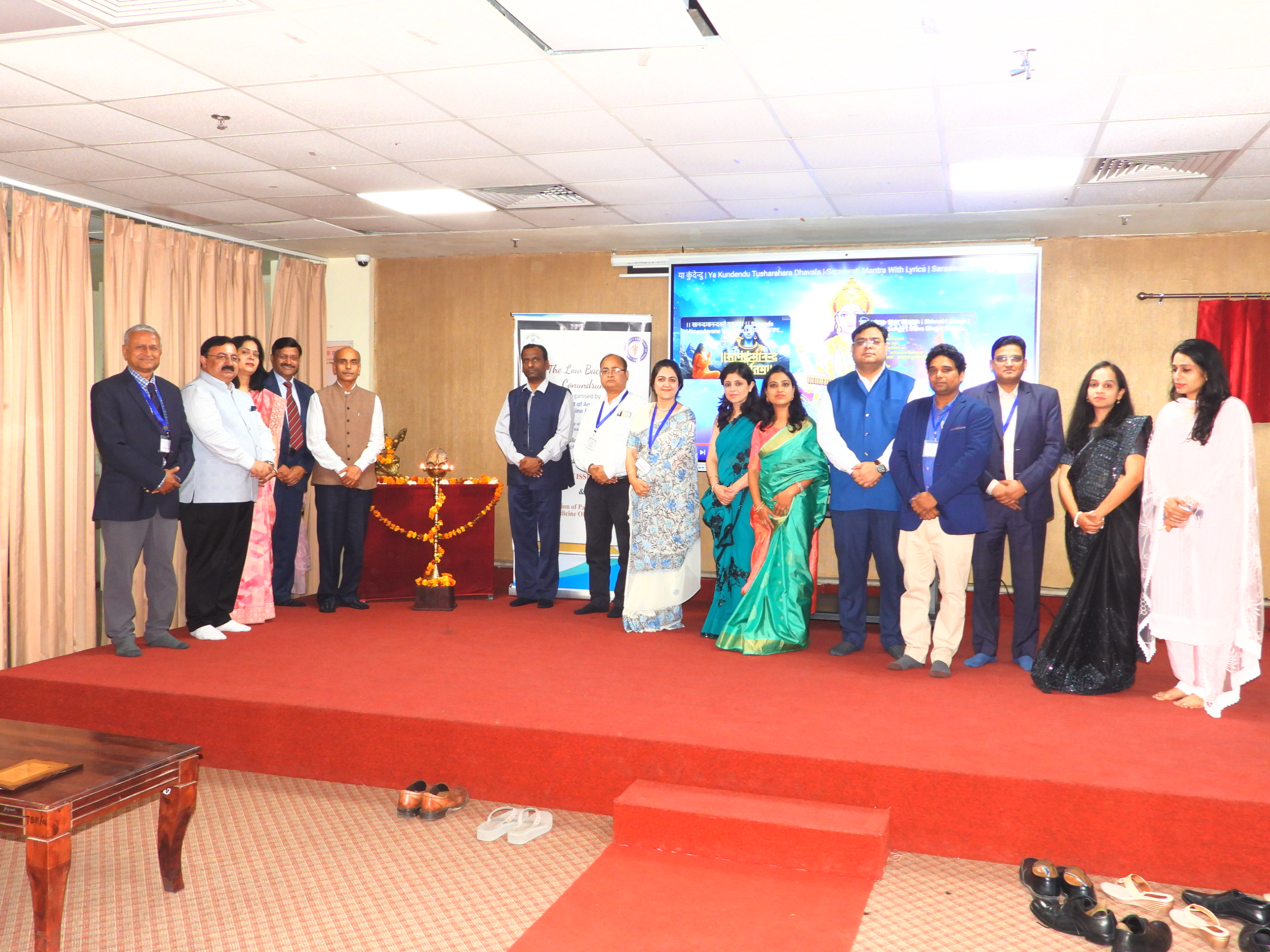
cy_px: 476
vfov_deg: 46.8
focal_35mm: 30
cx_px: 635
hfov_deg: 60.0
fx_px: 1101
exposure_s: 1/30
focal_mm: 5.4
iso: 220
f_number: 3.2
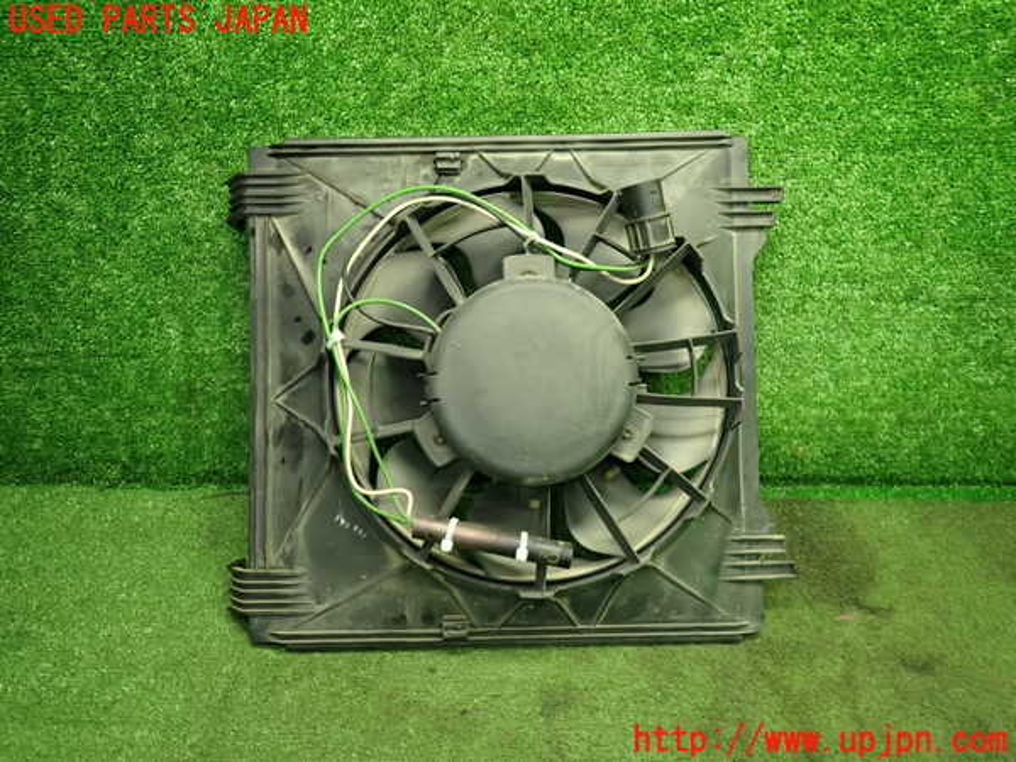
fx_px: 734
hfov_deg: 69.4
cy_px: 381
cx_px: 508
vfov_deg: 54.9
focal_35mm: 25
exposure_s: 1/30
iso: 200
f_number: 2
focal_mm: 4.5
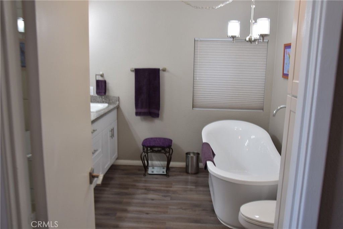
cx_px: 172
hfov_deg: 59.5
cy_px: 114
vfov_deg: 41.8
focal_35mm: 32
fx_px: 300
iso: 100
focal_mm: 21
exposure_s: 1/4
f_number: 9
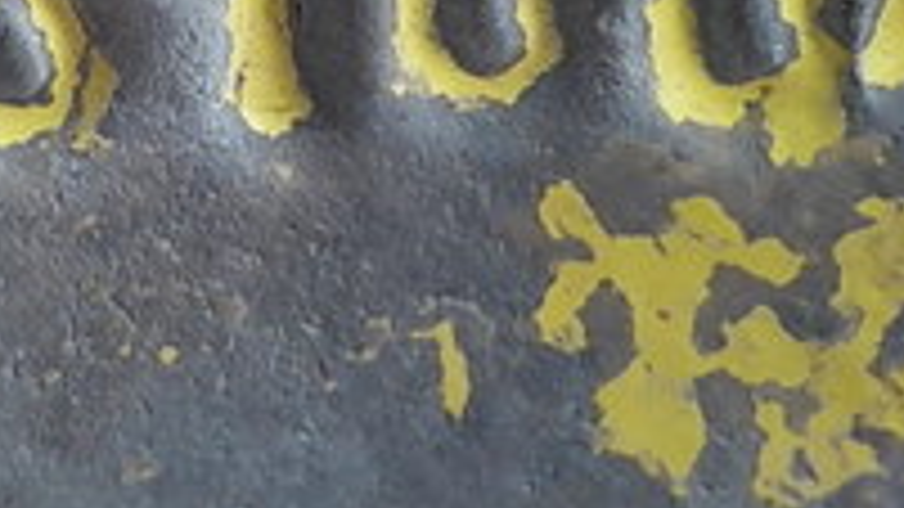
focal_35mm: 104
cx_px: 121
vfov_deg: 11.5
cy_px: 18
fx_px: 2493
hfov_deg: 20.2
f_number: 3.3
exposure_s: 1/40
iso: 125
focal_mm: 4.1
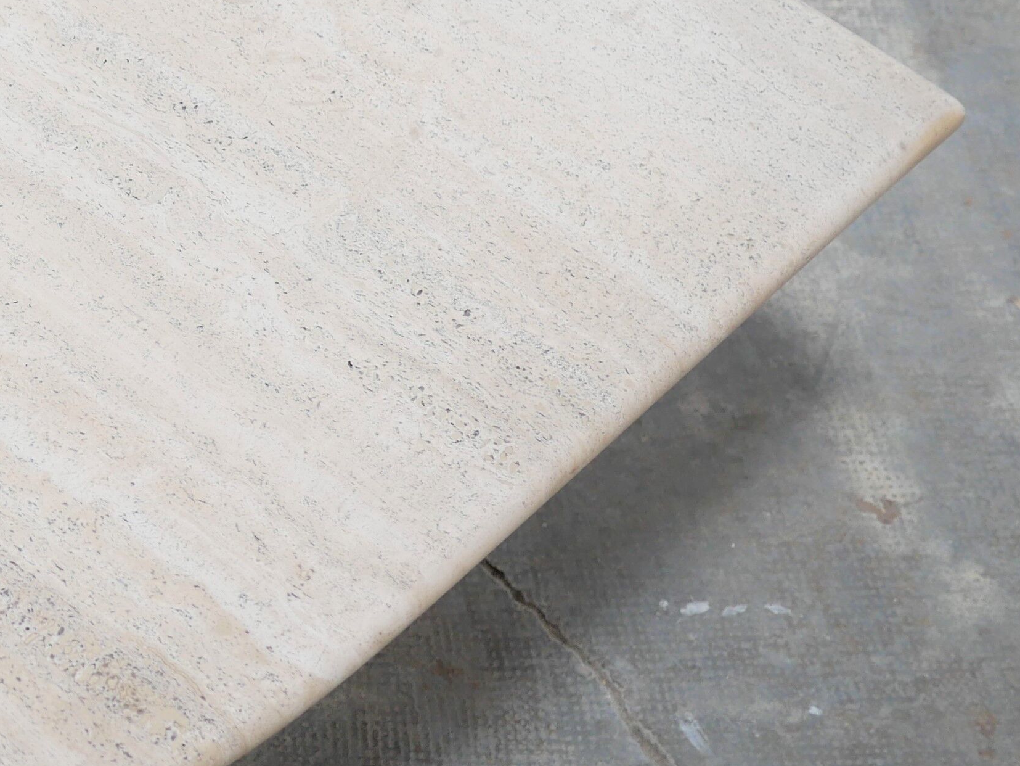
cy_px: 198
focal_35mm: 111
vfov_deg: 13.3
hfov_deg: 16.8
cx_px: -263
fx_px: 3271
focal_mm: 20
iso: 200
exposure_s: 1/60
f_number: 1.7
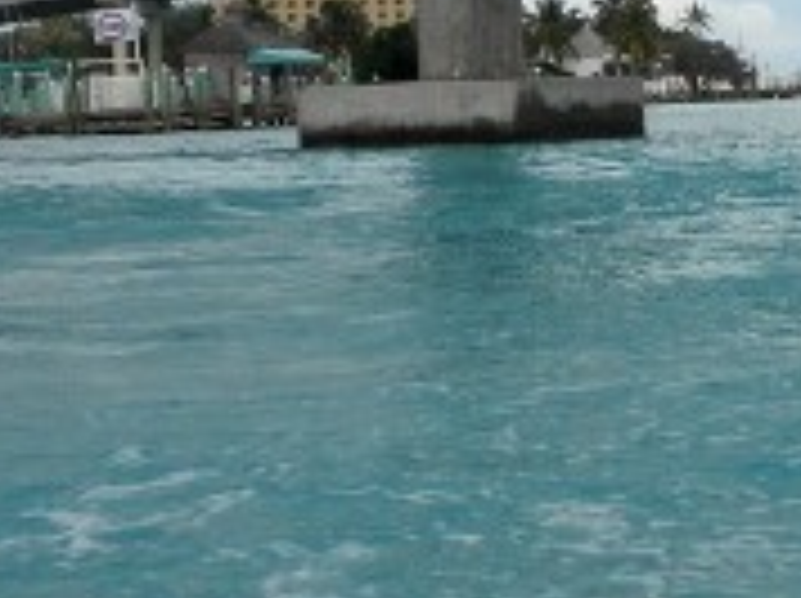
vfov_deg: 12.2
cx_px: 711
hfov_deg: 16.1
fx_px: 2796
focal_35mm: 121
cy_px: 146
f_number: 4.6
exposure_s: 1/285
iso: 80
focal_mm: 6.3
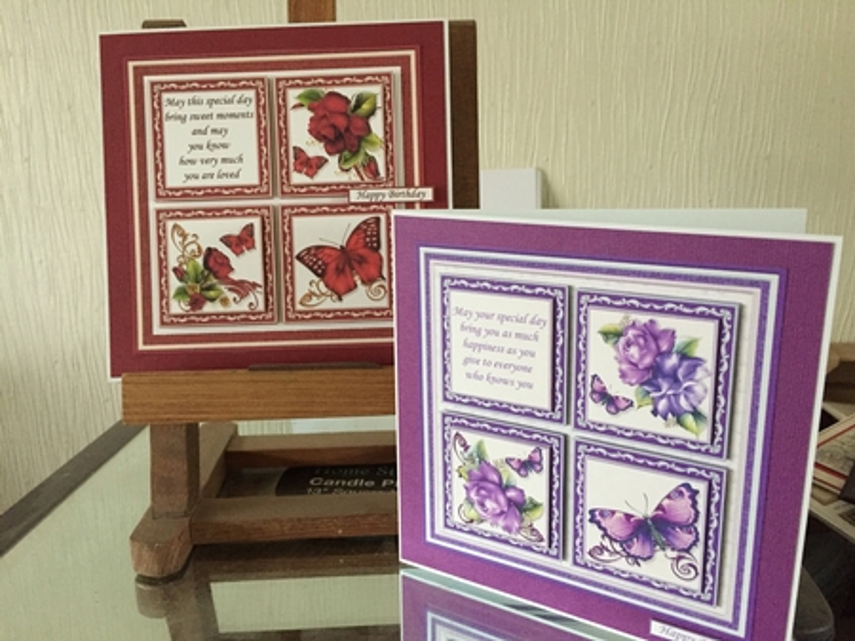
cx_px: 428
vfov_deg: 48.2
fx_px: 716
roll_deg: +0.5
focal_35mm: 29
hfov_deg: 61.7
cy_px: 320
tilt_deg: -15.4
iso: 320
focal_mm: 4.15
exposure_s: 1/17
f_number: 2.2
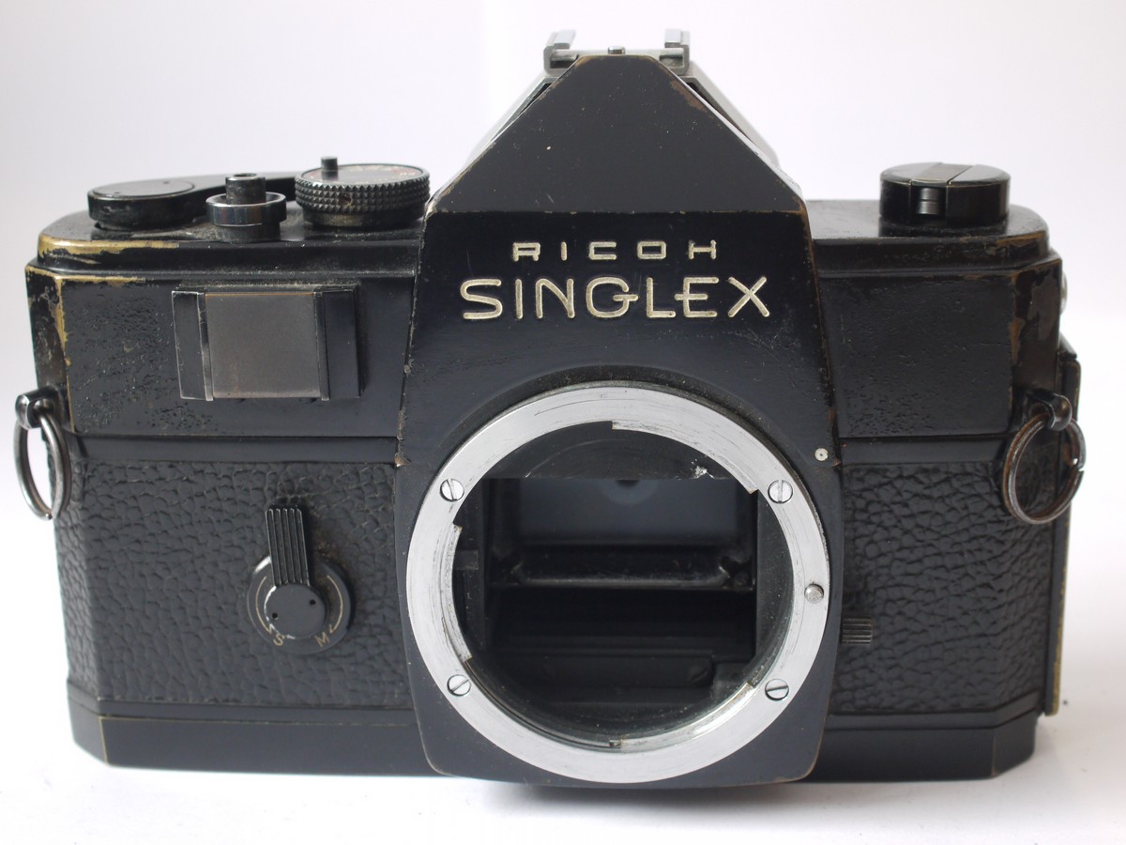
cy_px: 422
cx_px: 563
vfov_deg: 24.4
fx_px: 1952
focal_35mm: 60
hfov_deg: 32.2
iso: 400
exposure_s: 1/13
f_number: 7.1
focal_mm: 30
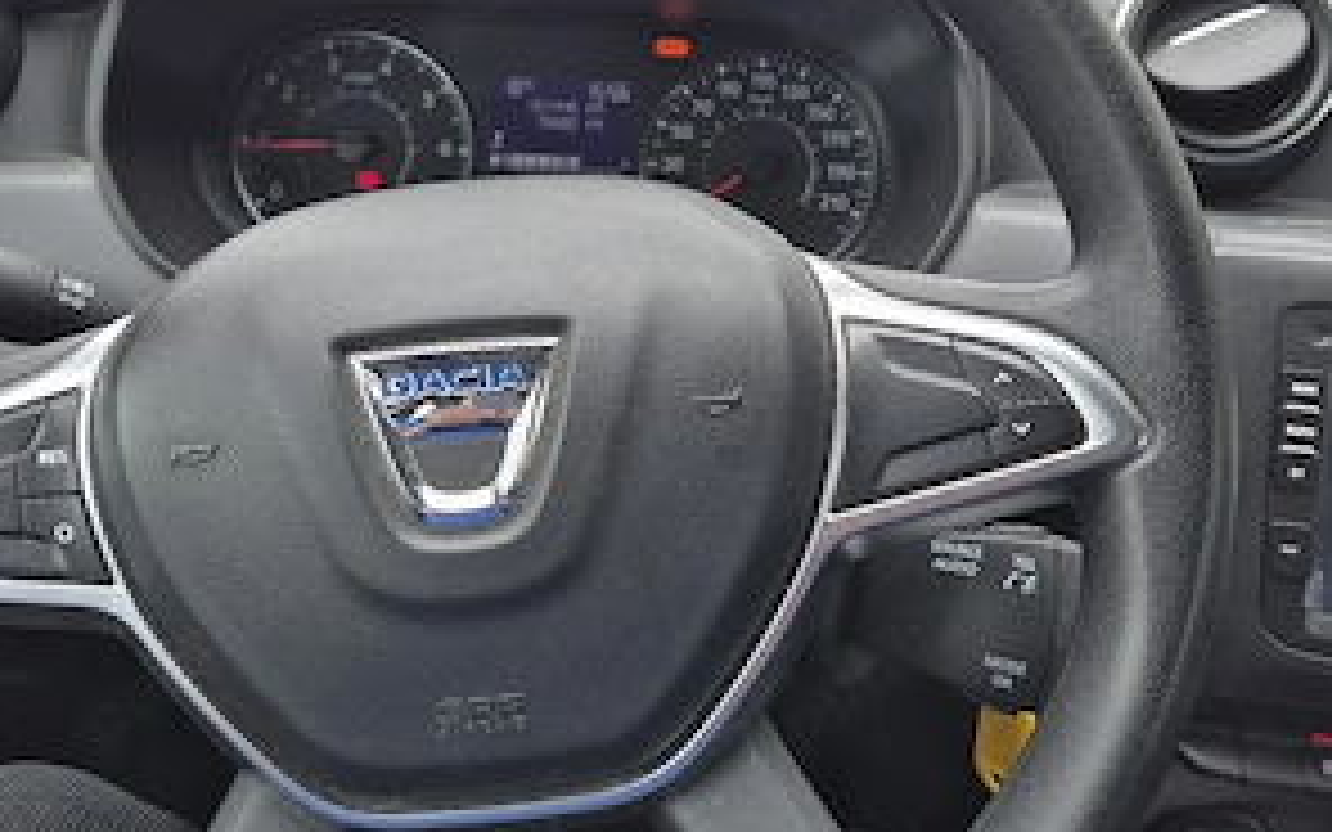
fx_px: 1198
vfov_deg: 38.2
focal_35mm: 33
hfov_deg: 58.1
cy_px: 337
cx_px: 666
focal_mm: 5.4
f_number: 1.8
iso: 32
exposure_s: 1/182
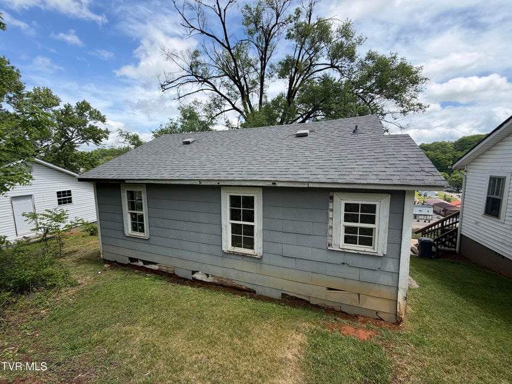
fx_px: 207
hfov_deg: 102.1
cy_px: 192
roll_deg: +0.7
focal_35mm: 14
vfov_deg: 85.7
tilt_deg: -7.4
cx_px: 256
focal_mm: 2.22
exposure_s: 1/770
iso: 32
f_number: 2.2
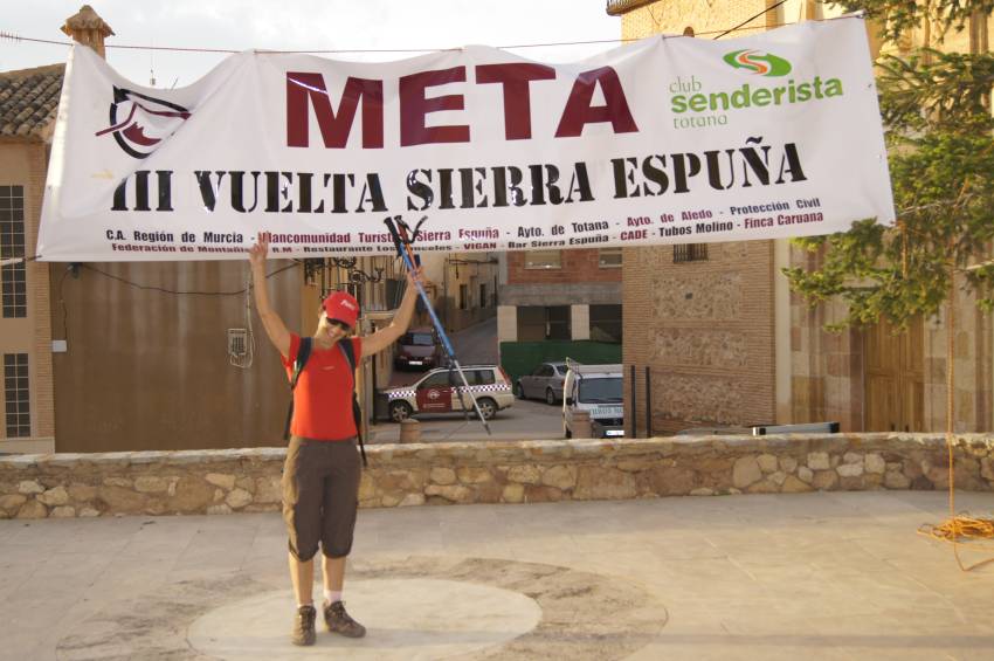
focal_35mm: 52
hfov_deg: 37.9
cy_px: 330
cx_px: 497
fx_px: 1448
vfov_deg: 25.7
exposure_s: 1/160
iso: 320
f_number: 4.5
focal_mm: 35
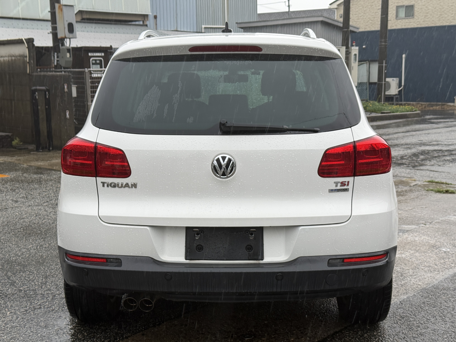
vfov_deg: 30.3
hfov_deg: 39.7
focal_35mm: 48
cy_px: 171
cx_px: 228
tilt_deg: -8.5
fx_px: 632
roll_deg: +1.2
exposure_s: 1/188
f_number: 1.78
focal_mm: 6.76
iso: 50
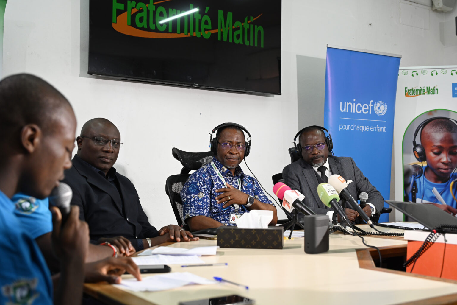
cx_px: 228
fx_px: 533
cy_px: 152
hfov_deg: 46.4
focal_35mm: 42
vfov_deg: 31.9
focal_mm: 42
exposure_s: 1/200
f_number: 4
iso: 800
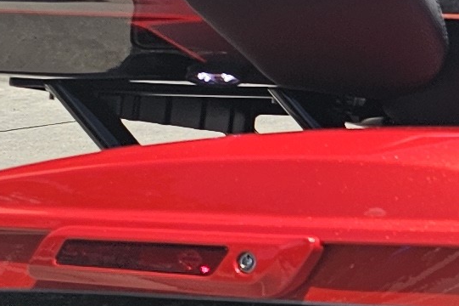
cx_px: 1156
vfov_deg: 7.7
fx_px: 2255
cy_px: 42
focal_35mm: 177
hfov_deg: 10.0
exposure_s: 1/738
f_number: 1.7
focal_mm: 6.3
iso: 10
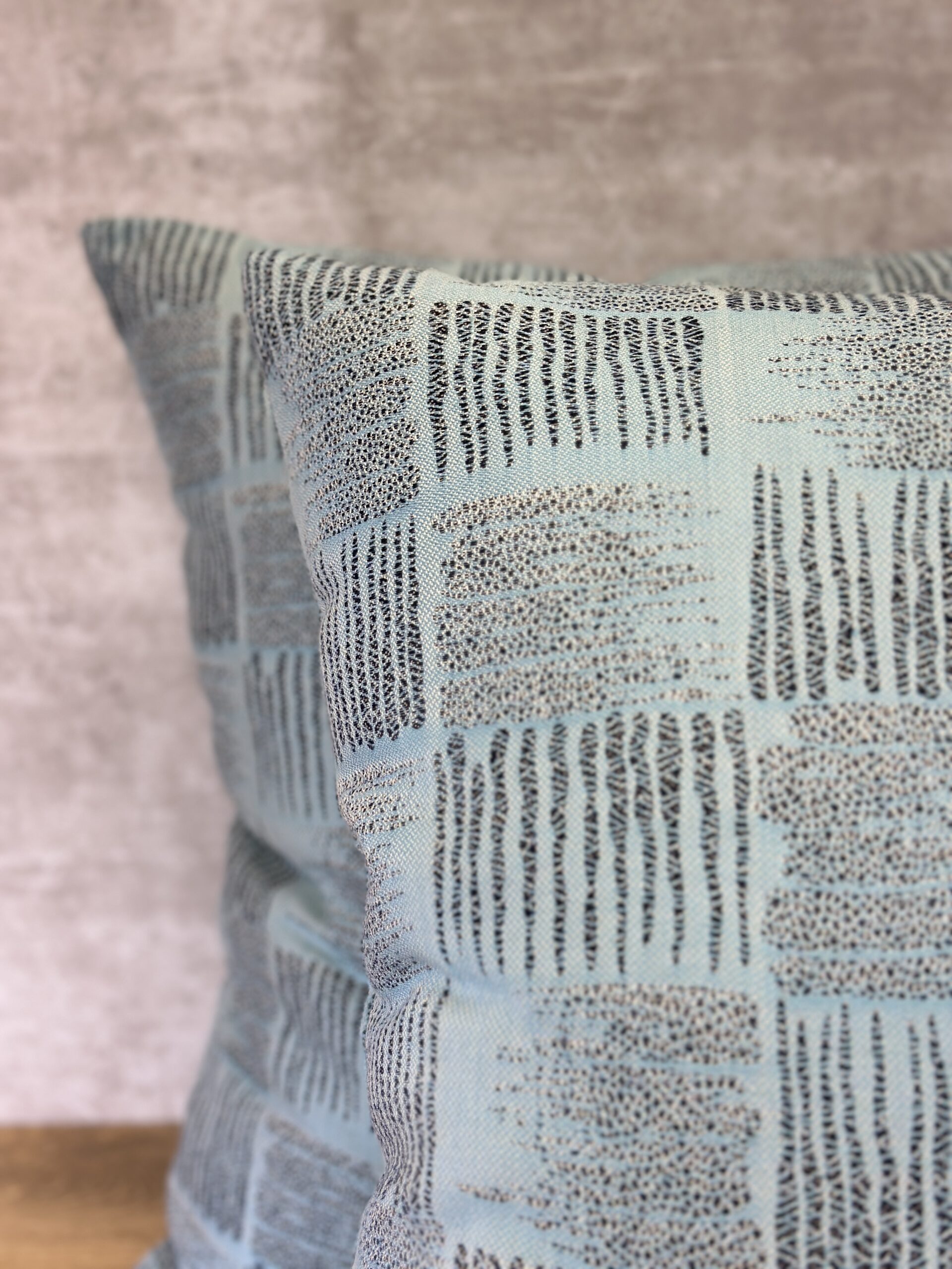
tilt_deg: -13.7
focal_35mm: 48
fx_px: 1760
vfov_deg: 39.7
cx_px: 476
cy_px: 634
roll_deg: +2.4
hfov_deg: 30.3
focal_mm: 6.86
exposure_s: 1/170
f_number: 1.78
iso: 100
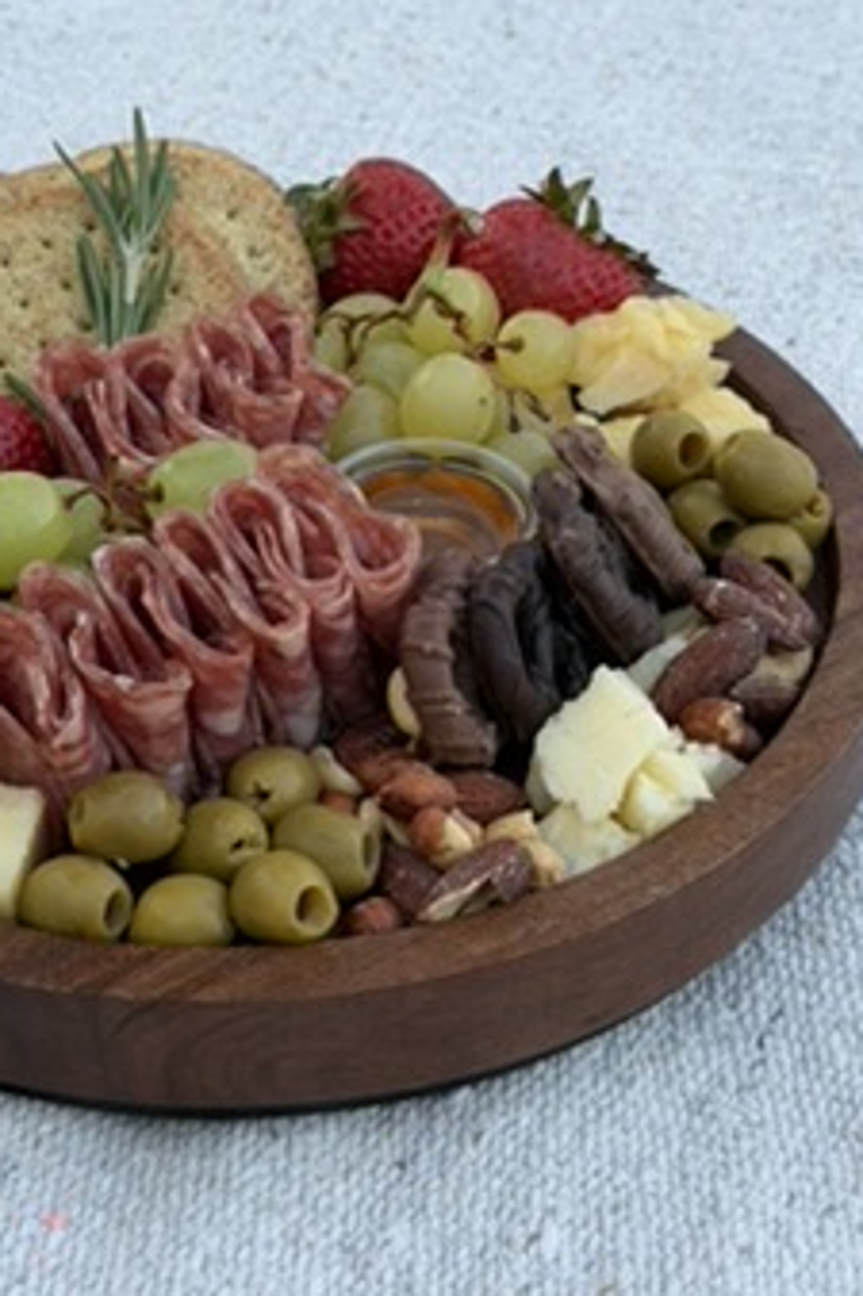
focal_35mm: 71
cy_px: 456
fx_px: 2555
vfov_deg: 28.3
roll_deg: -0.3
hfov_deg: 19.1
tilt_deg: -37.1
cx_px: 272
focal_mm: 6.76
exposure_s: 1/299
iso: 64
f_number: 1.78
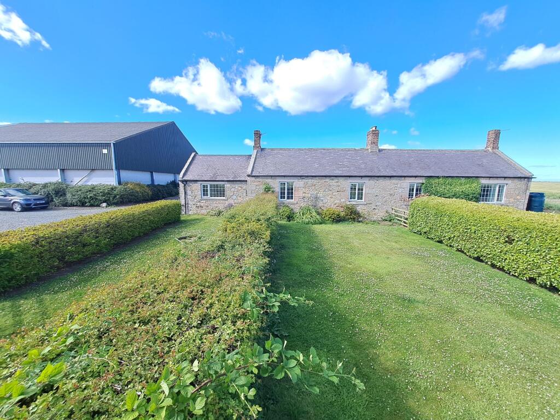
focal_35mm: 13
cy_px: 210
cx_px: 280
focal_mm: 1.42
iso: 40
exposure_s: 1/724
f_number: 2.2
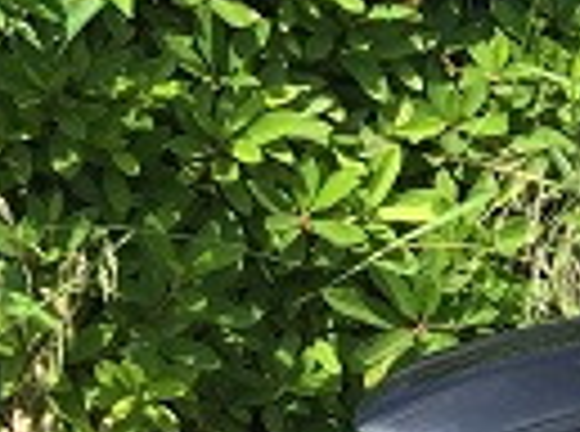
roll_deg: -6.0
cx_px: 1295
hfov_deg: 10.9
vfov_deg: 9.3
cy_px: 290
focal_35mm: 159
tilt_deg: -21.9
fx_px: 2657
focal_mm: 4.15
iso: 32
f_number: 2.2
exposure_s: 1/1130
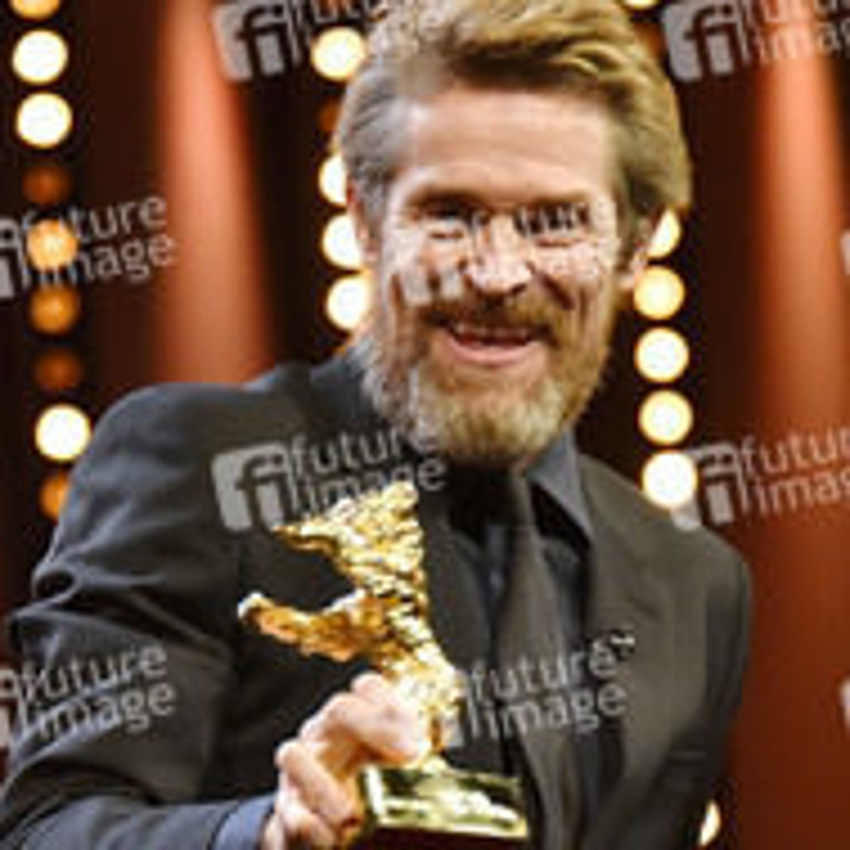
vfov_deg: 4.5
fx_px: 10723
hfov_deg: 4.5
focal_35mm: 386
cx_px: 389
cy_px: 589
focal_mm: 190
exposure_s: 1/125
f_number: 5.6
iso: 4000
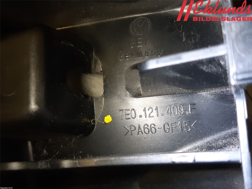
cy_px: 94
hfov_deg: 67.3
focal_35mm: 26
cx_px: 126
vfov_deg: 53.1
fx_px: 189
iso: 125
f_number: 1.7
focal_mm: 3.93
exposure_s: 1/50
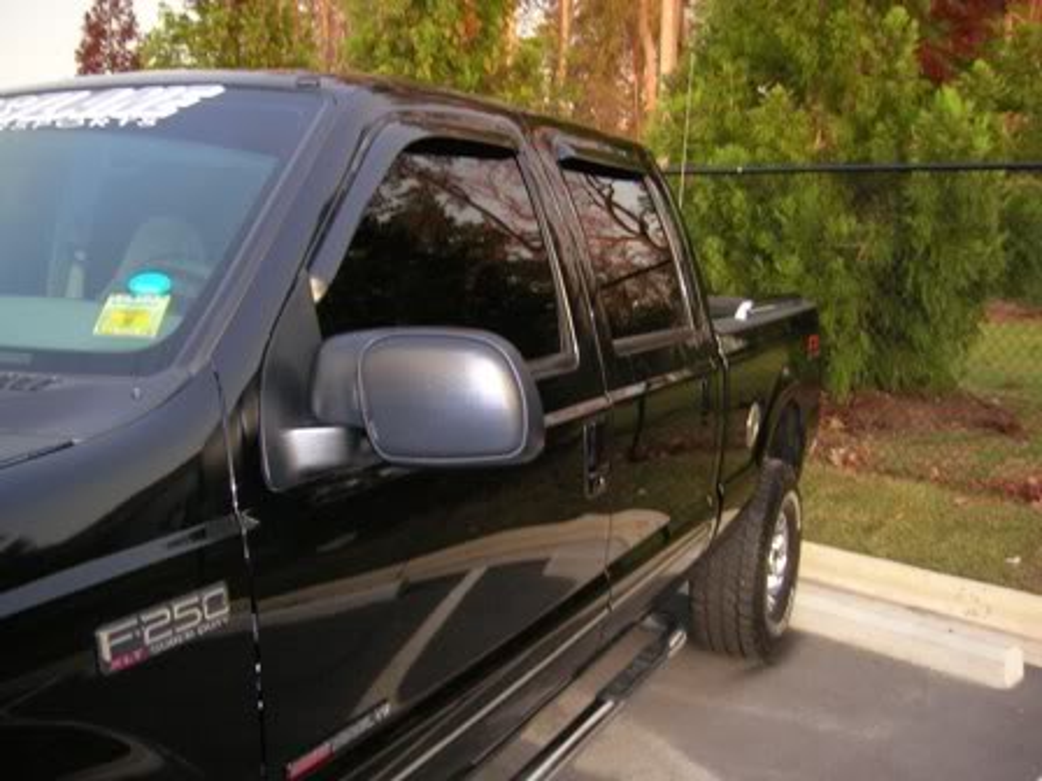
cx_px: 521
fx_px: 1023
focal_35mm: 34
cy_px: 390
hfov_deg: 54.0
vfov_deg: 41.8
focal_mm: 5.7
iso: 119
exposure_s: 1/60.1
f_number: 2.9
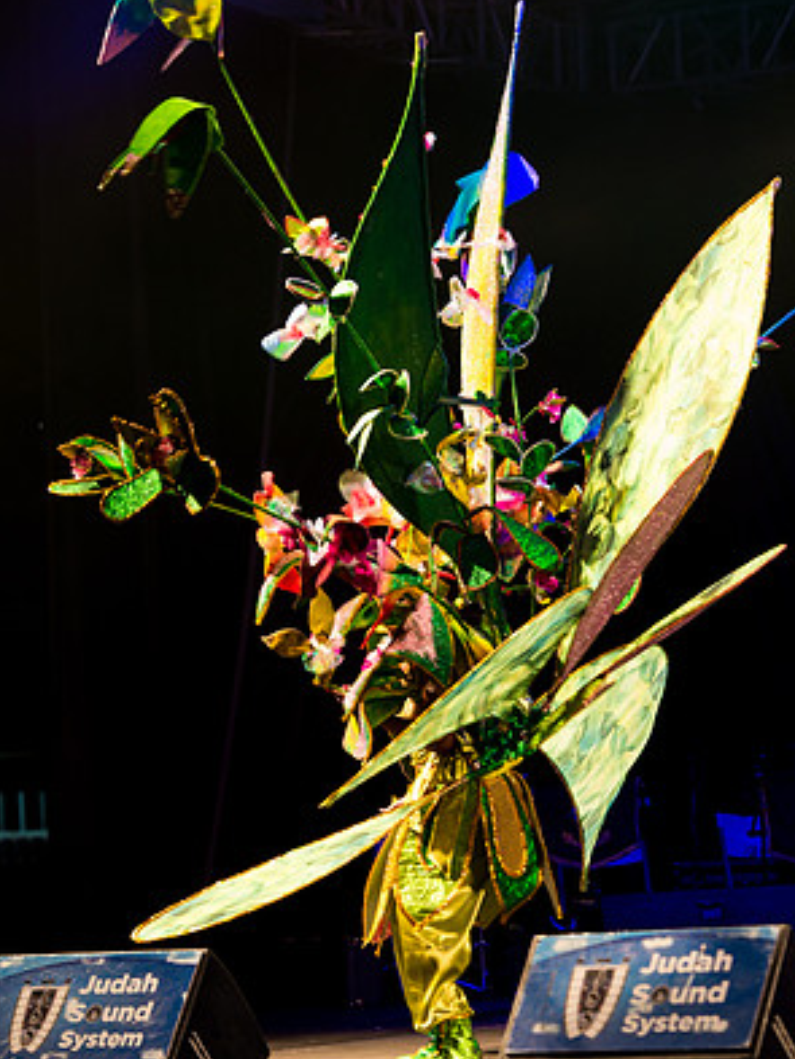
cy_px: 569
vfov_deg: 16.3
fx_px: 3703
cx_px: 400
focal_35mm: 121
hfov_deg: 12.3
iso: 2500
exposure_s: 1/160
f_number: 5.6
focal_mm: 110
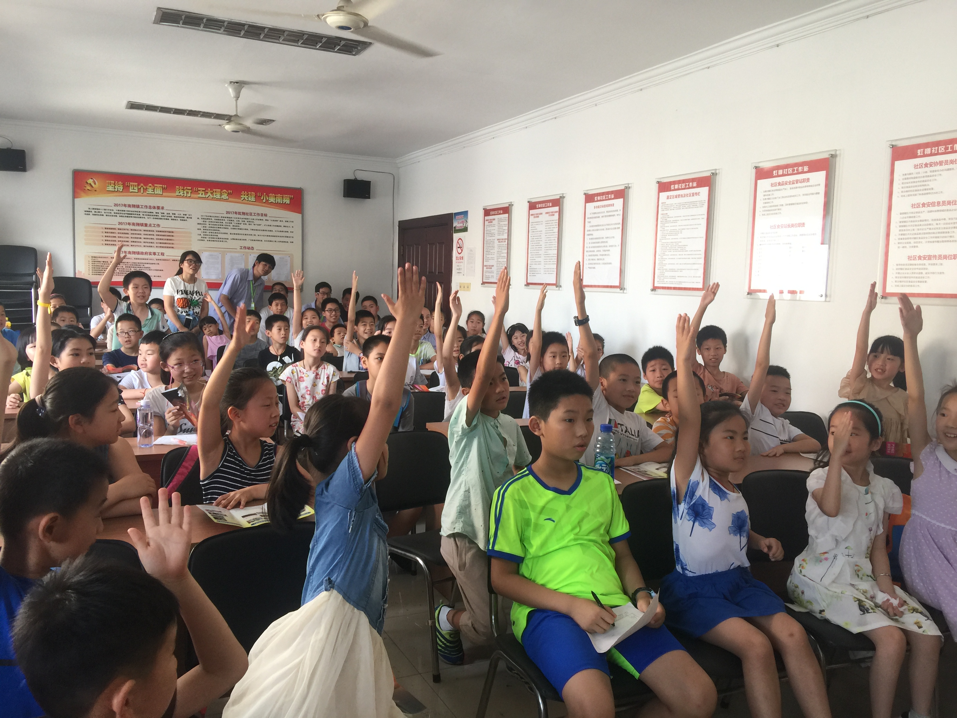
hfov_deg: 61.7
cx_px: 478
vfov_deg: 48.2
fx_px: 802
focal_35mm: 29
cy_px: 359
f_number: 2.2
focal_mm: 4.15
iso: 32
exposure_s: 1/33
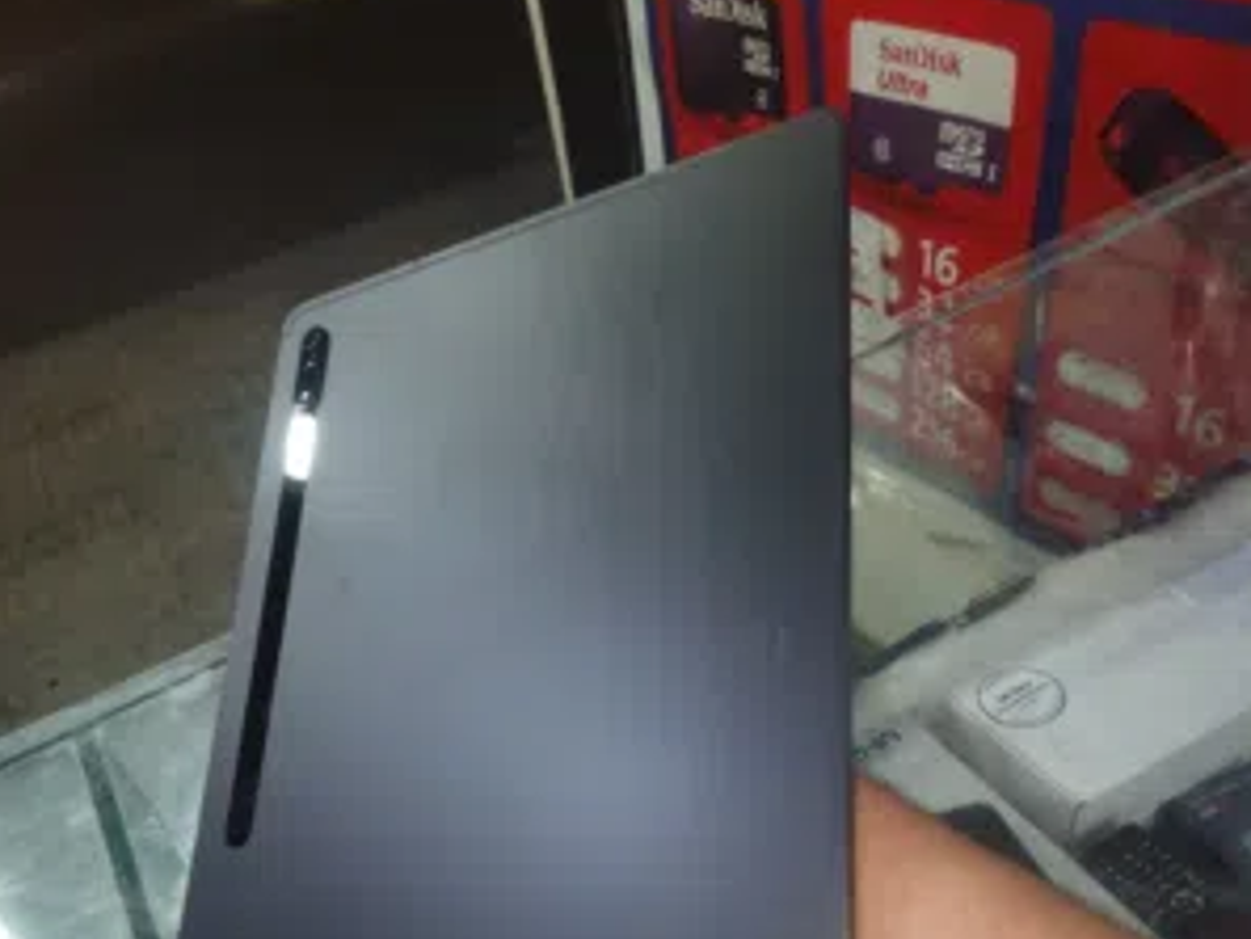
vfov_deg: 42.9
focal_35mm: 31
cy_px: 779
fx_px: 1121
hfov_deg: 58.3
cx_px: 623
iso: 100
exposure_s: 1/24
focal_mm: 5.4
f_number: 1.8
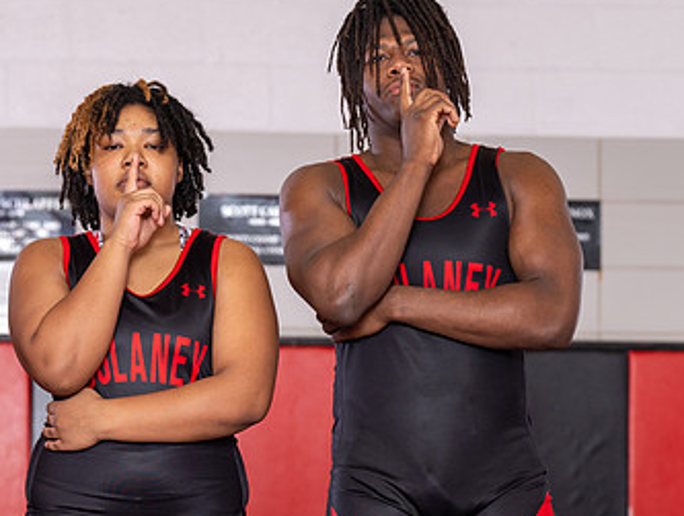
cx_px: 176
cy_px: 409
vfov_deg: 8.4
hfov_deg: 11.1
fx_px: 3504
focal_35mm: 177
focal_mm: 73
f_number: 2.8
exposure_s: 1/160
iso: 125
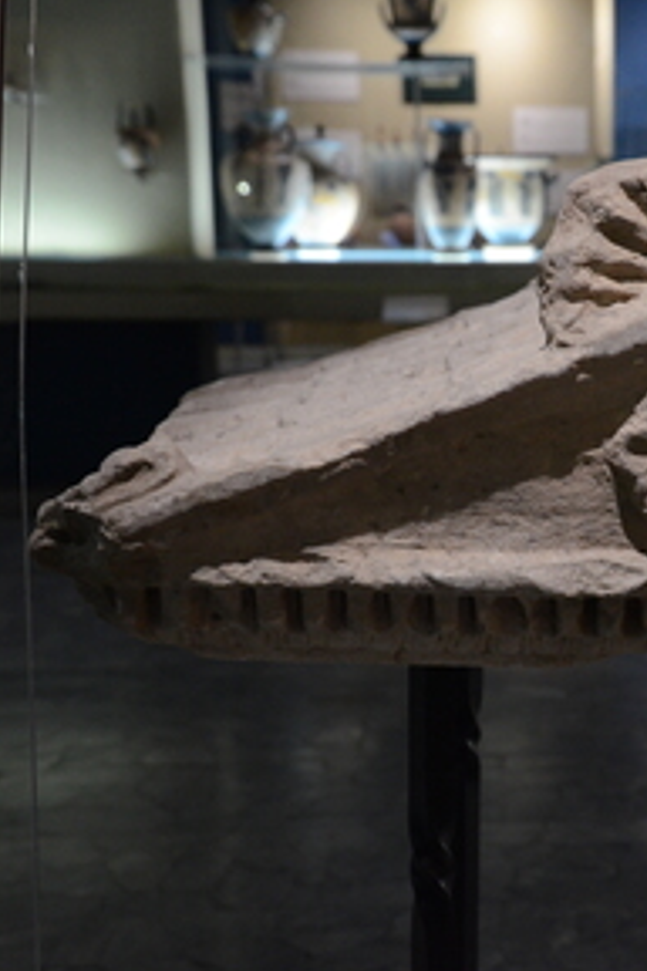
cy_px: 487
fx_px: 1907
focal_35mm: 71
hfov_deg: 18.7
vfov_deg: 28.5
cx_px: 644
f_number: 4
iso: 2000
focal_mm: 31
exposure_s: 1/60
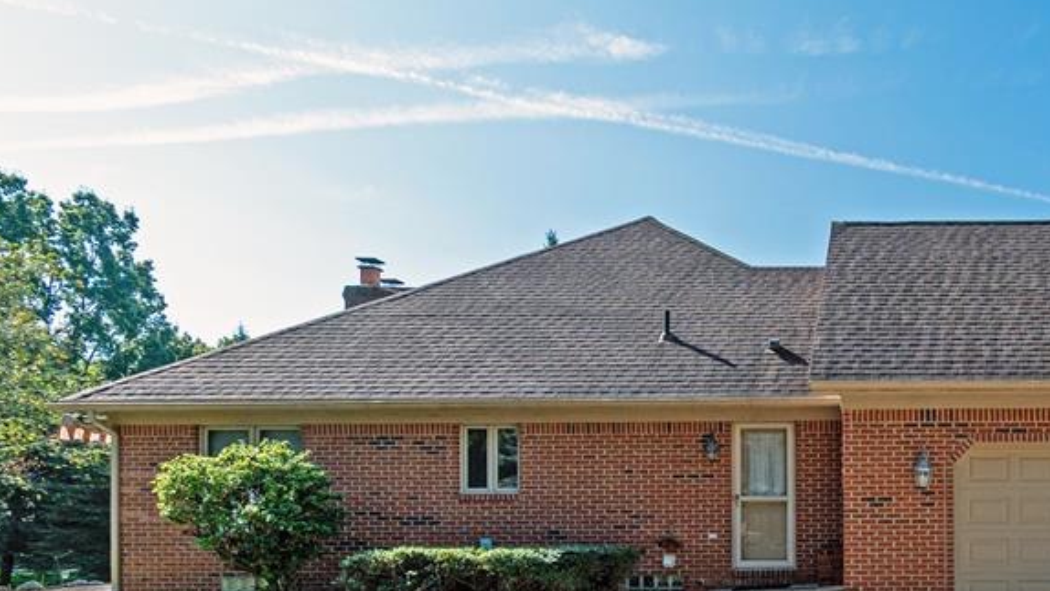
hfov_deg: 60.1
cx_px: 896
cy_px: 501
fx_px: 780
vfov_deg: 39.3
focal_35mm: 28
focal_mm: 10
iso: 100
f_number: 8
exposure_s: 1/500
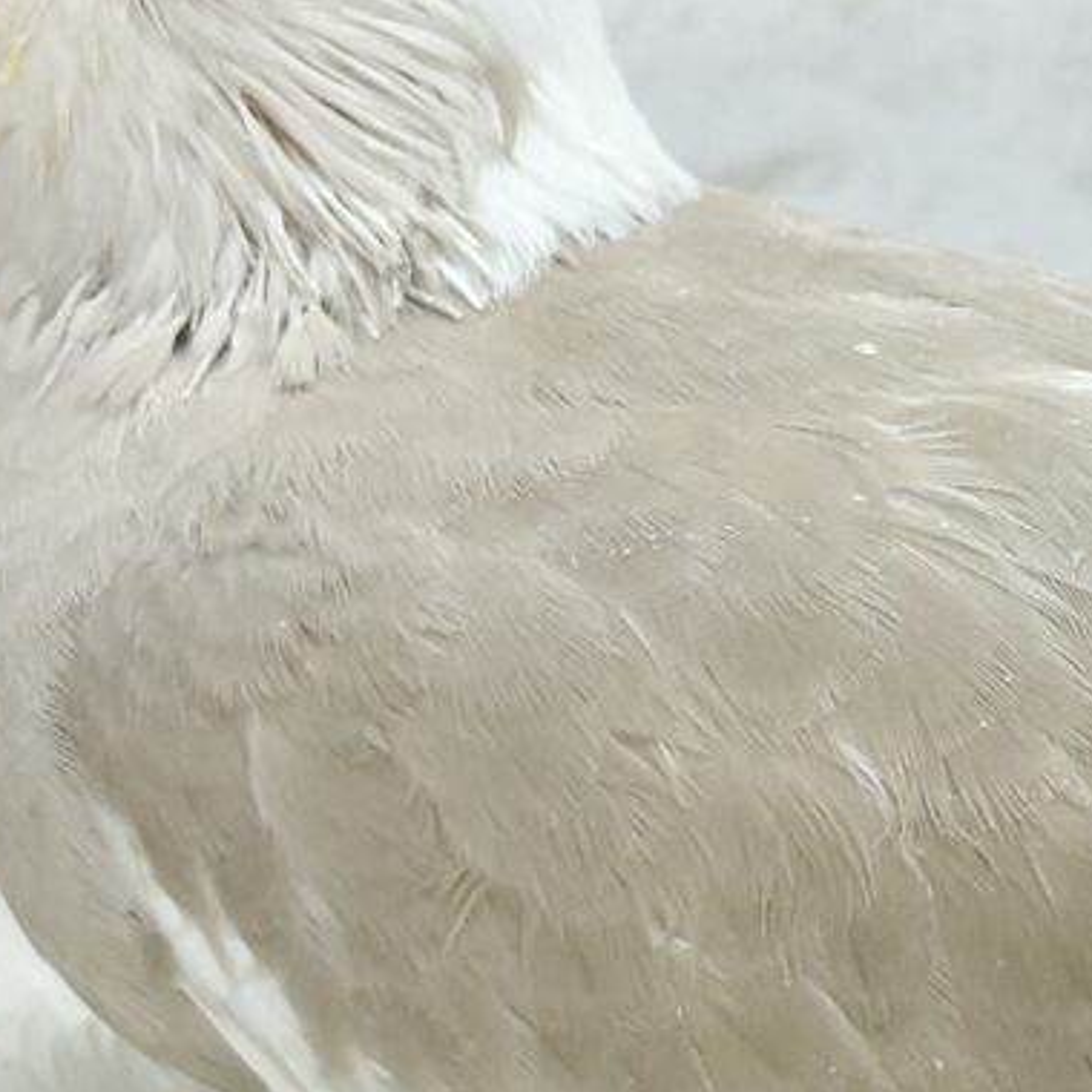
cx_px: 1181
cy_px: 322
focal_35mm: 145
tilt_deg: -9.5
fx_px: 5175
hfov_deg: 11.9
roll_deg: +1.4
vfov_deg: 12.0
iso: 64
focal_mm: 5.96
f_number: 1.6
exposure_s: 1/100
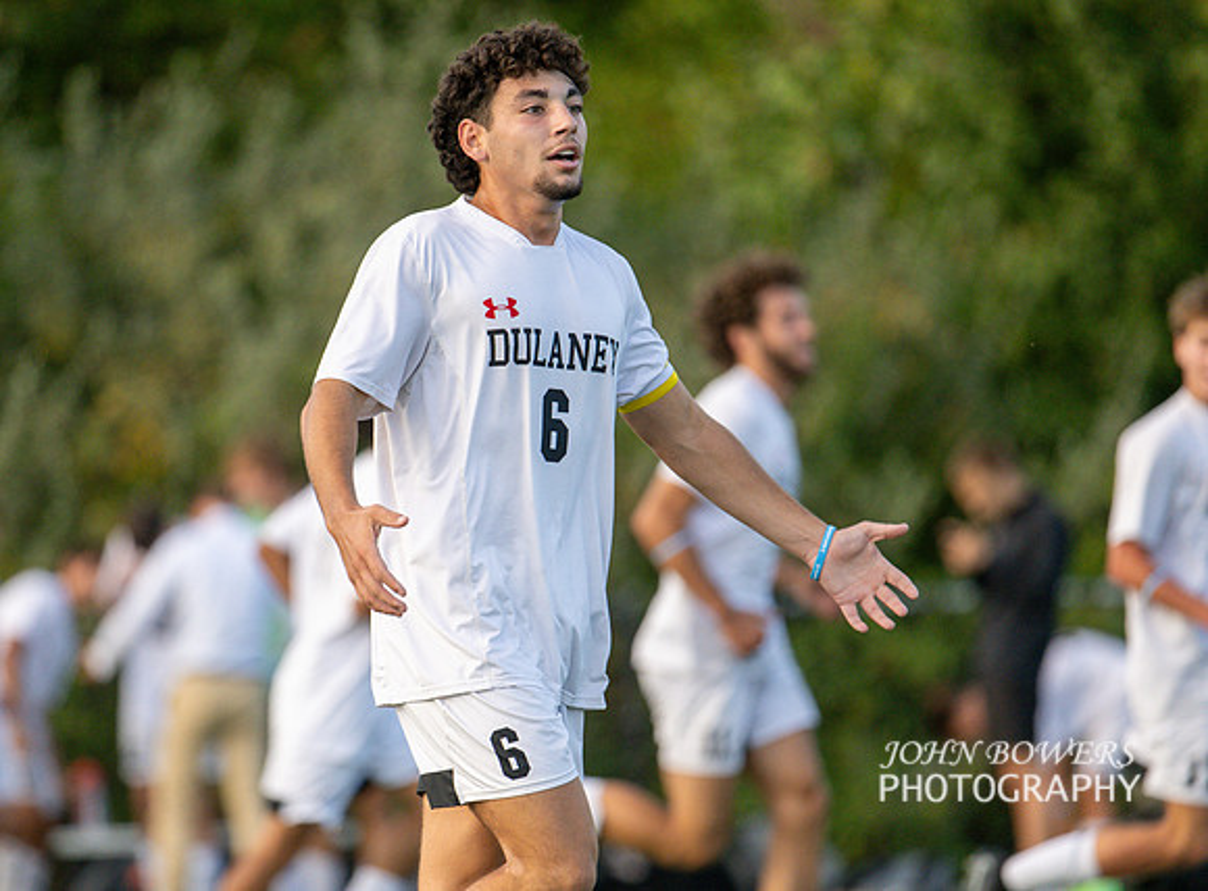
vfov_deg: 3.0
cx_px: 474
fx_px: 17298
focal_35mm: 499
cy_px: 510
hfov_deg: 4.0
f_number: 4.5
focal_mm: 400
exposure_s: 1/2500
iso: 900
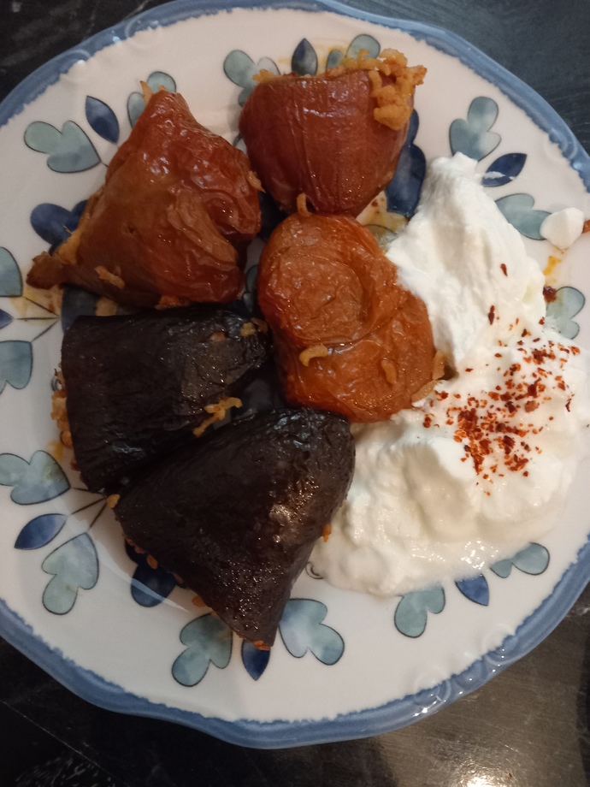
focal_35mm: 27
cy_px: 394
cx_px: 295
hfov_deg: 51.4
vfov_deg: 65.3
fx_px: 614
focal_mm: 4
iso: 1000
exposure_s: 1/14.3
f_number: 1.8
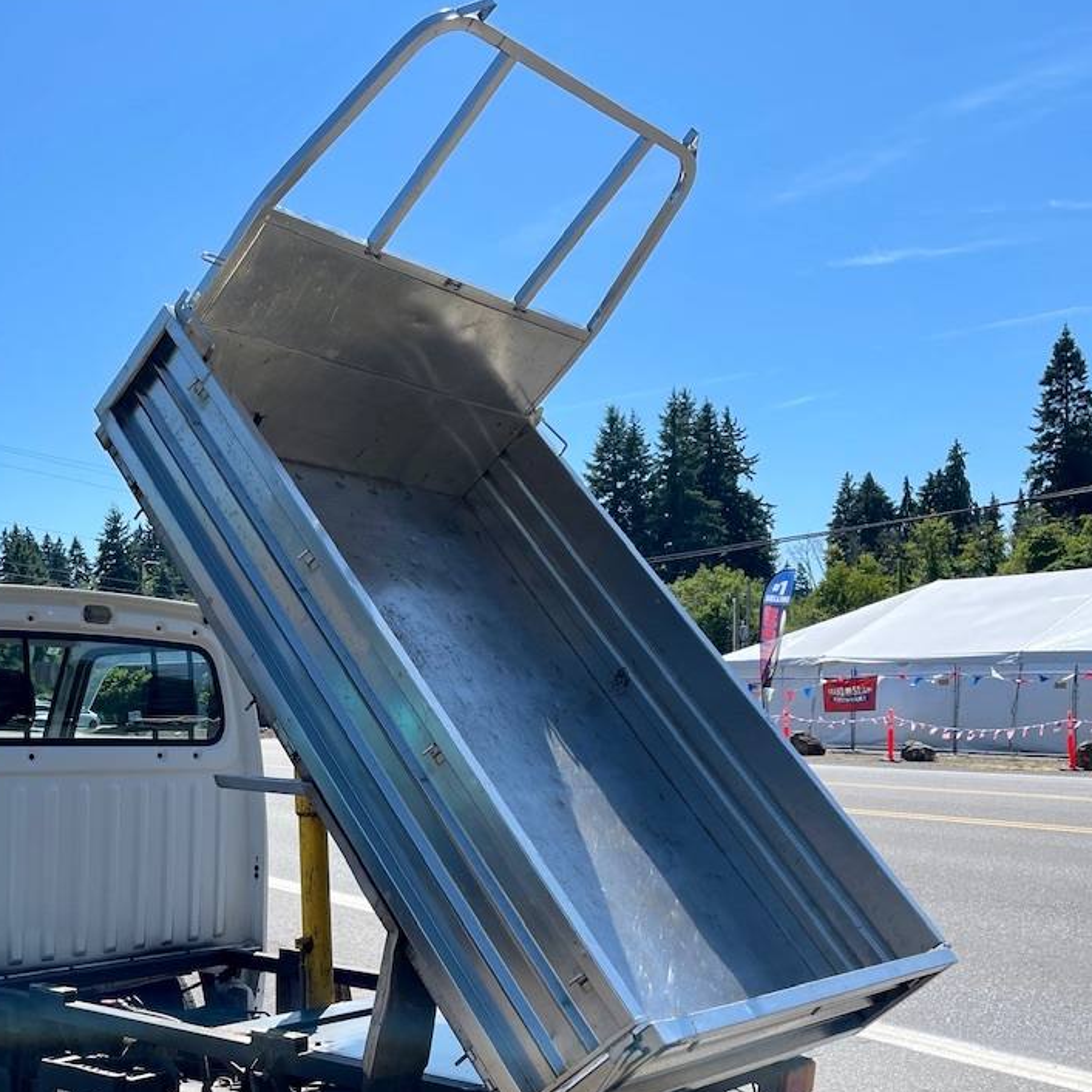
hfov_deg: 41.1
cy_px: 729
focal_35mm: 40
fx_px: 1428
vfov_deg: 41.3
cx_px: 326
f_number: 1.6
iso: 32
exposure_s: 1/2924
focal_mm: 5.1
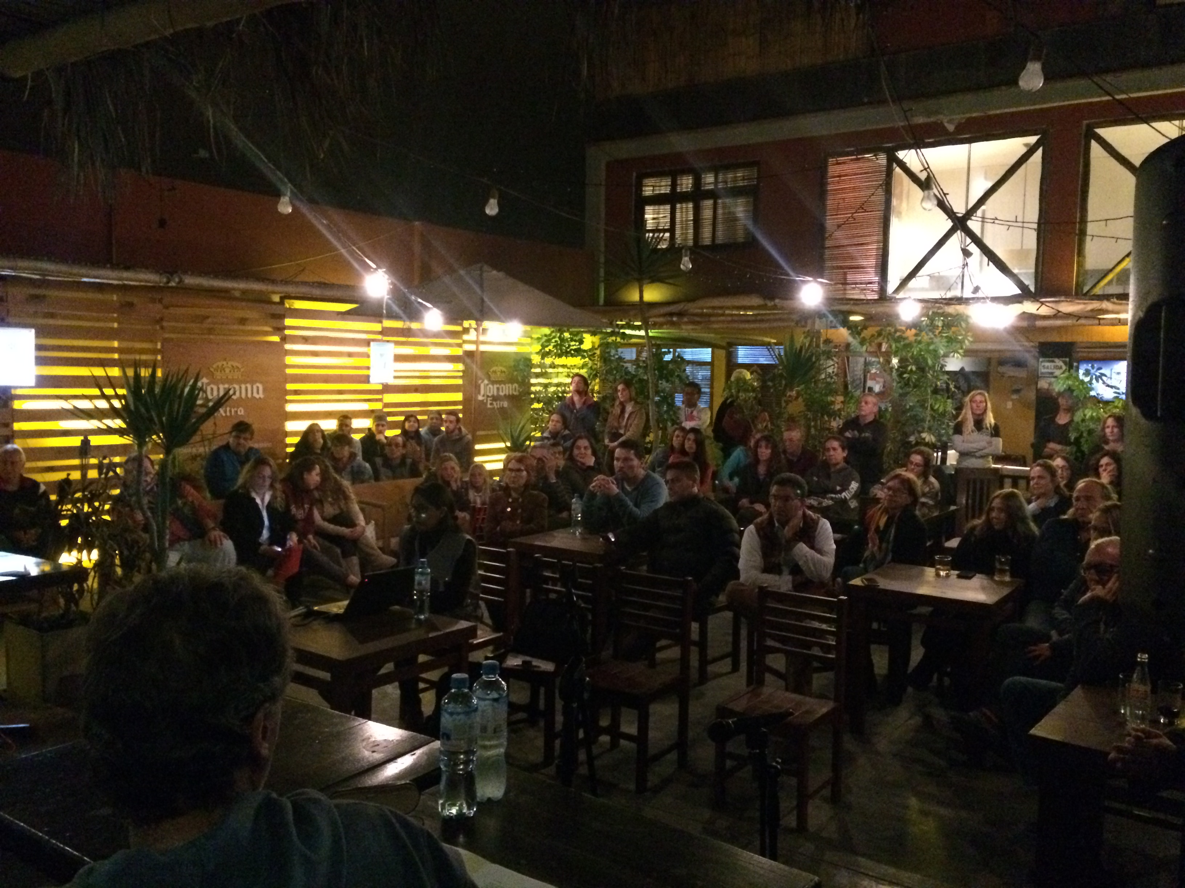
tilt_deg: -4.0
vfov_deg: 48.2
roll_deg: -1.3
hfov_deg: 61.7
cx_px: 592
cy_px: 444
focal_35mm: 29
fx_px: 993
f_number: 2.2
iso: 800
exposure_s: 1/15
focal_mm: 4.15
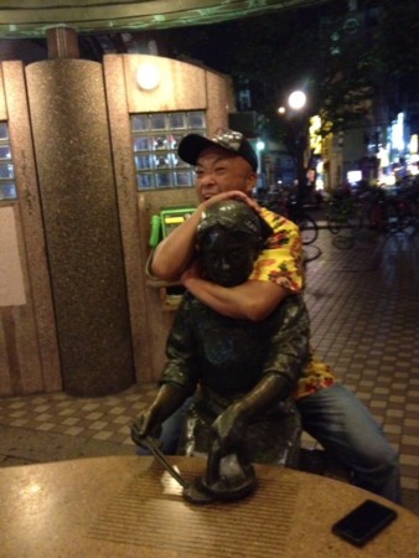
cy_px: 279
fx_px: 564
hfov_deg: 40.7
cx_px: 210
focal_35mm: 35
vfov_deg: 52.6
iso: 800
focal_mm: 4.28
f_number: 2.4
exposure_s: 1/15
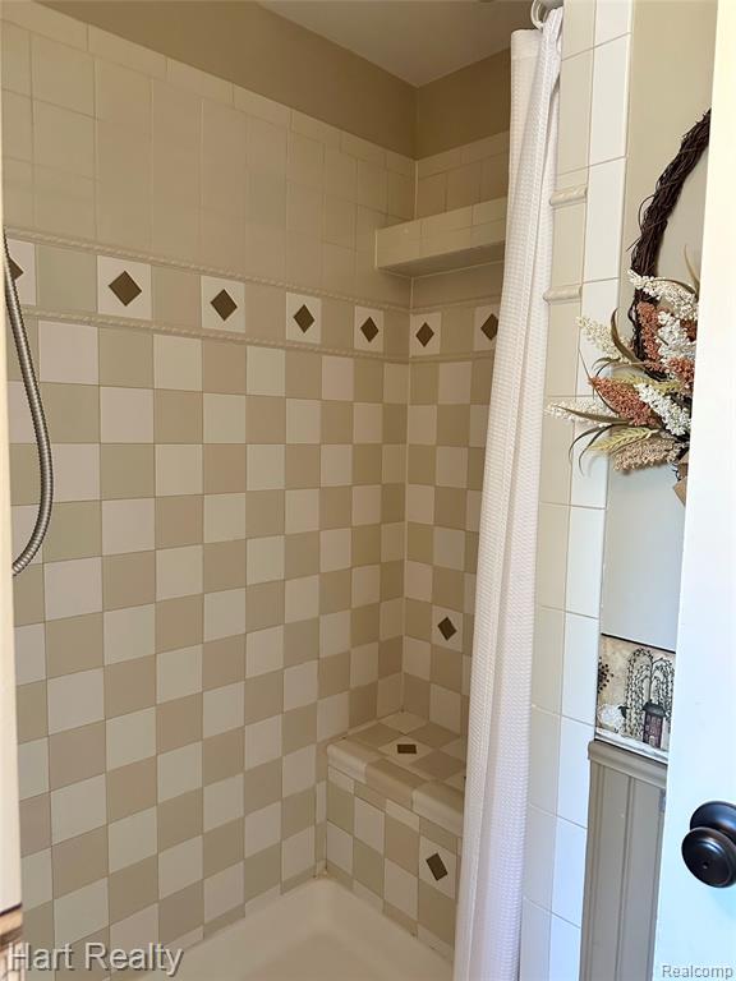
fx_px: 680
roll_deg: -1.8
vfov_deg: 71.6
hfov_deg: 56.8
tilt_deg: -5.3
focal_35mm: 24
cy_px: 490
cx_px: 368
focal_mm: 6.86
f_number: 1.78
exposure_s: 1/40
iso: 640
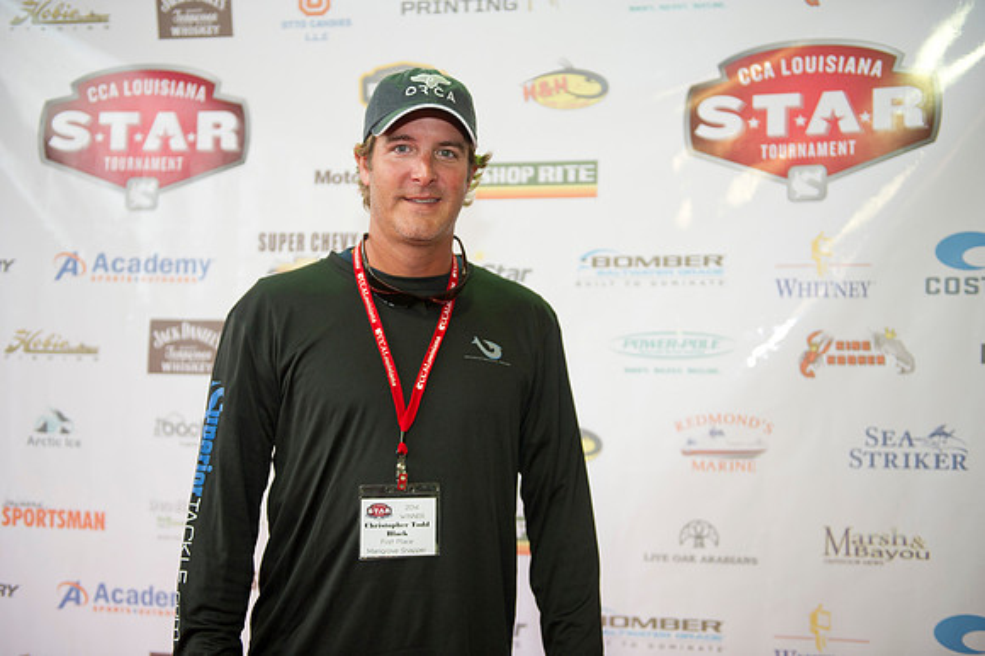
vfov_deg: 30.5
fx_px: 1203
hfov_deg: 44.5
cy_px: 328
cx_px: 492
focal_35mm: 44
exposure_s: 1/80
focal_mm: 44
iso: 640
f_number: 2.8
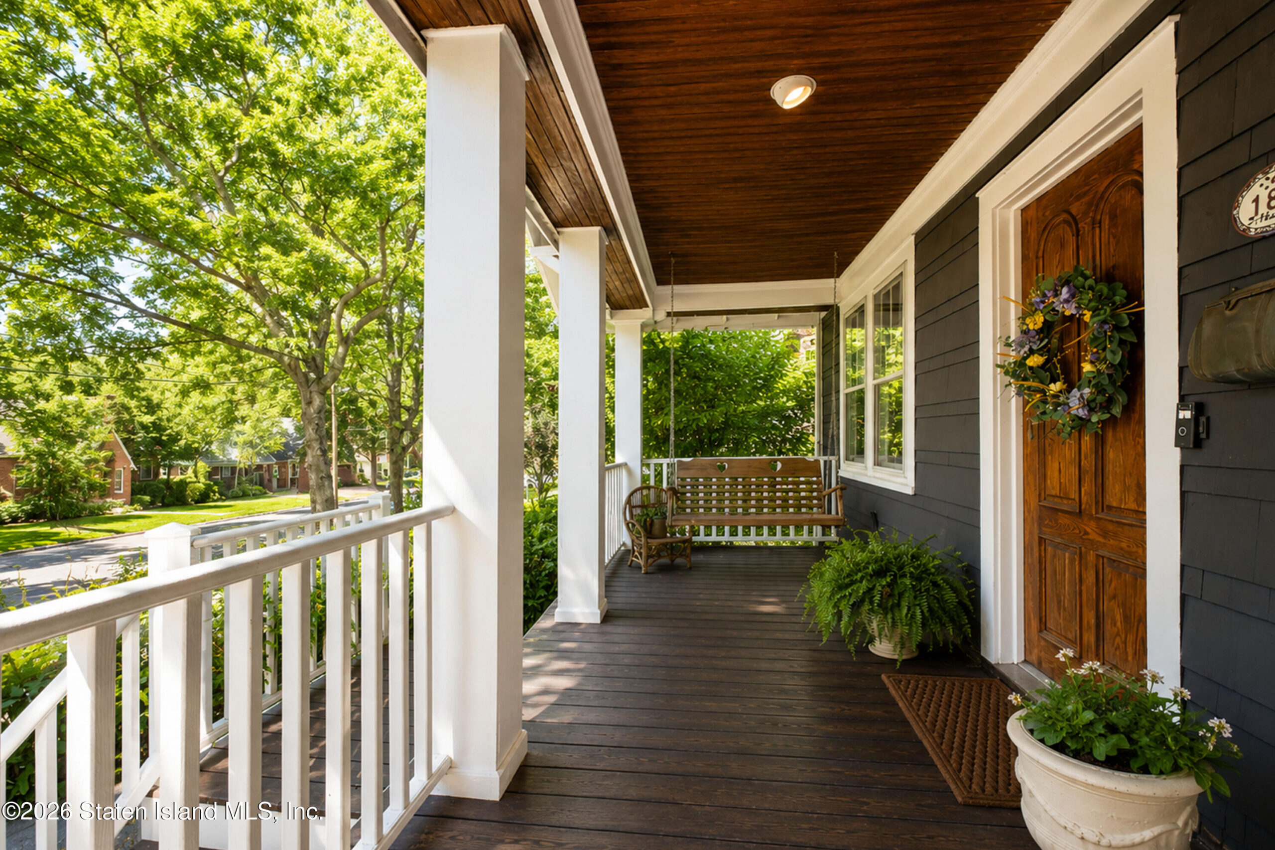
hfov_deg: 100.4
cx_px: 638
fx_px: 531
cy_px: 425
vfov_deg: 77.3
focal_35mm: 15
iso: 2000
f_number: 7.1
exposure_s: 1/200
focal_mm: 10
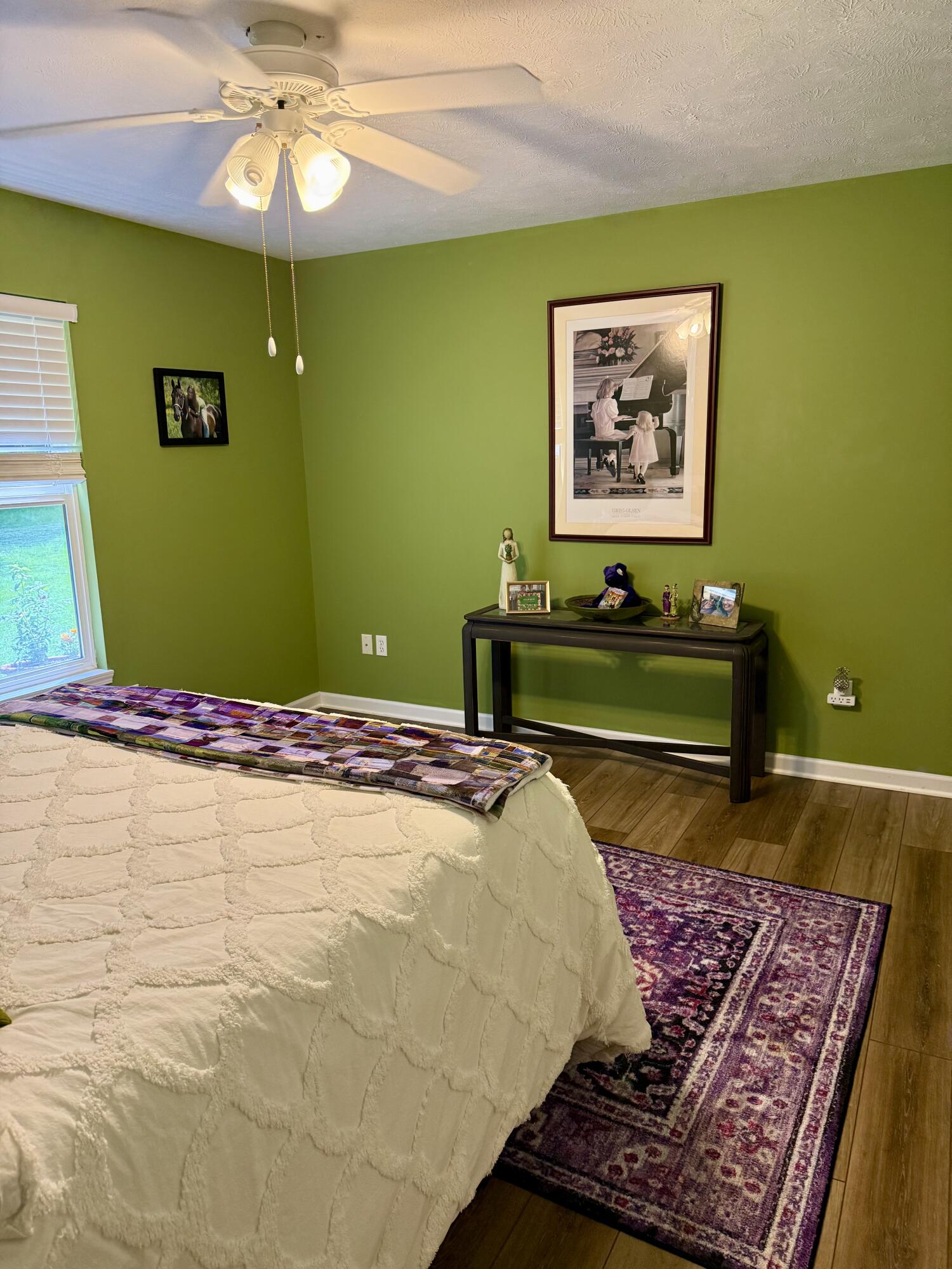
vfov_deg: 71.6
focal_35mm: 24
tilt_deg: -10.5
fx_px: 880
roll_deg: +1.5
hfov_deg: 56.8
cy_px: 634
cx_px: 476
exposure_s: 1/60
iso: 250
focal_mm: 6.76
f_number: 1.78
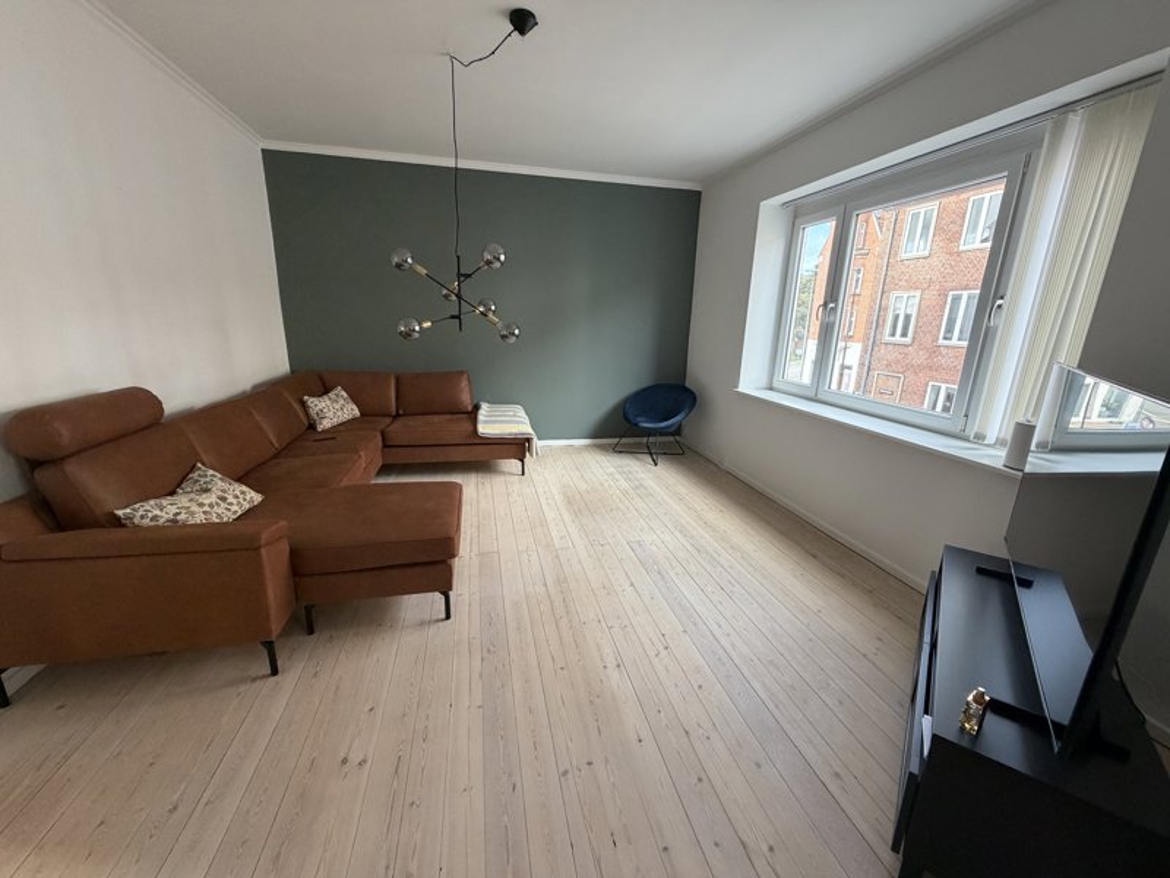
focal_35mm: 14
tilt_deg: -14.3
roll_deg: -1.3
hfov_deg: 102.1
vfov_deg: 85.7
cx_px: 585
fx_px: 473
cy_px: 439
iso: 250
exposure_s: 1/121
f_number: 2.2
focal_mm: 2.22
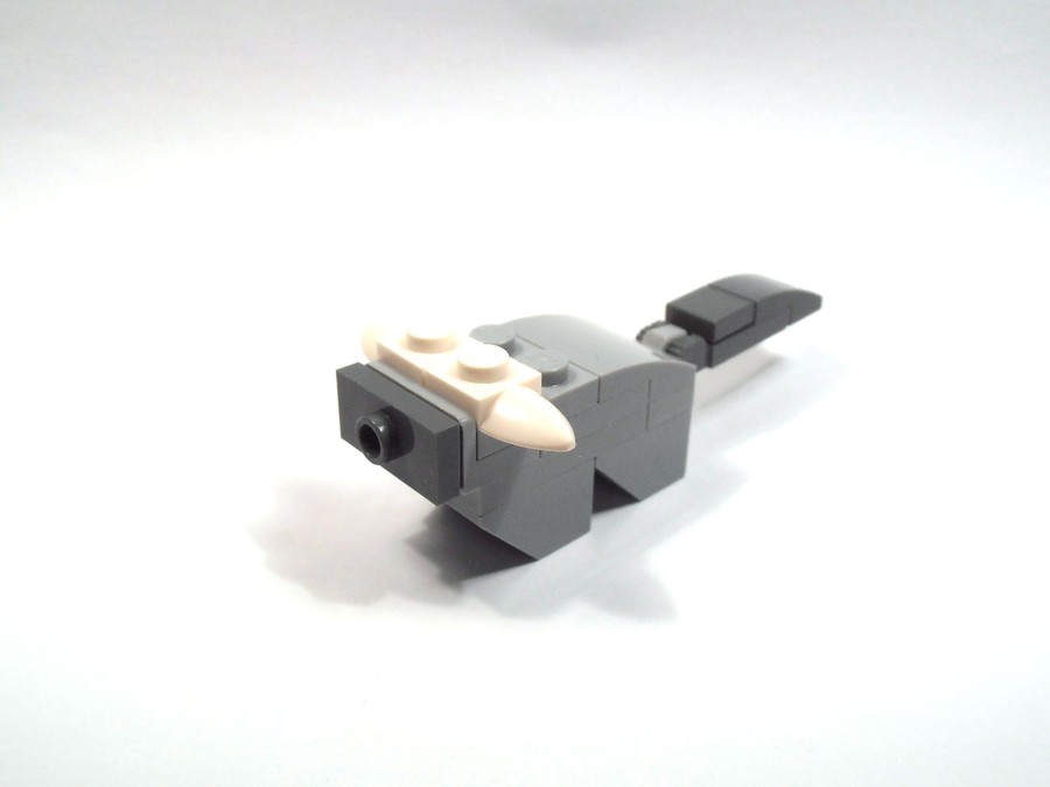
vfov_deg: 38.7
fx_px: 1122
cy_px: 394
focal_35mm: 37
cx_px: 525
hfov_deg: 50.1
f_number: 3.9
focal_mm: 6.61
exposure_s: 1/100
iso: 80
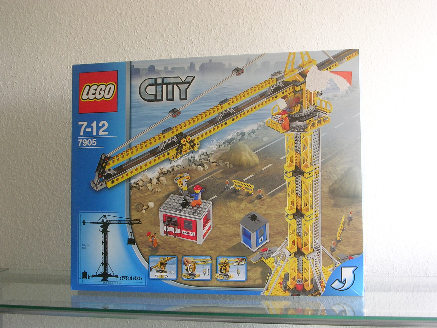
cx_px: 218
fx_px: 669
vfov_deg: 27.5
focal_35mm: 53
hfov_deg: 36.2
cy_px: 164
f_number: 3.2
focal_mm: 8
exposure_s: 1/24
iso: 50
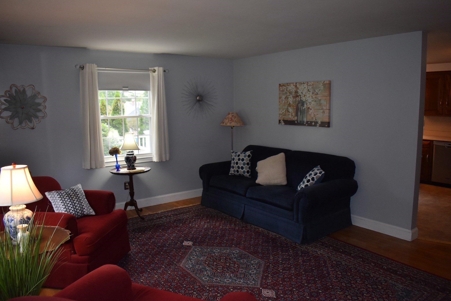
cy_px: 150
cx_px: 226
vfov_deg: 48.0
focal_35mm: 27
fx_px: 338
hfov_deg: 67.4
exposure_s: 1/160
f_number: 3.5
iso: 800
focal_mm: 18
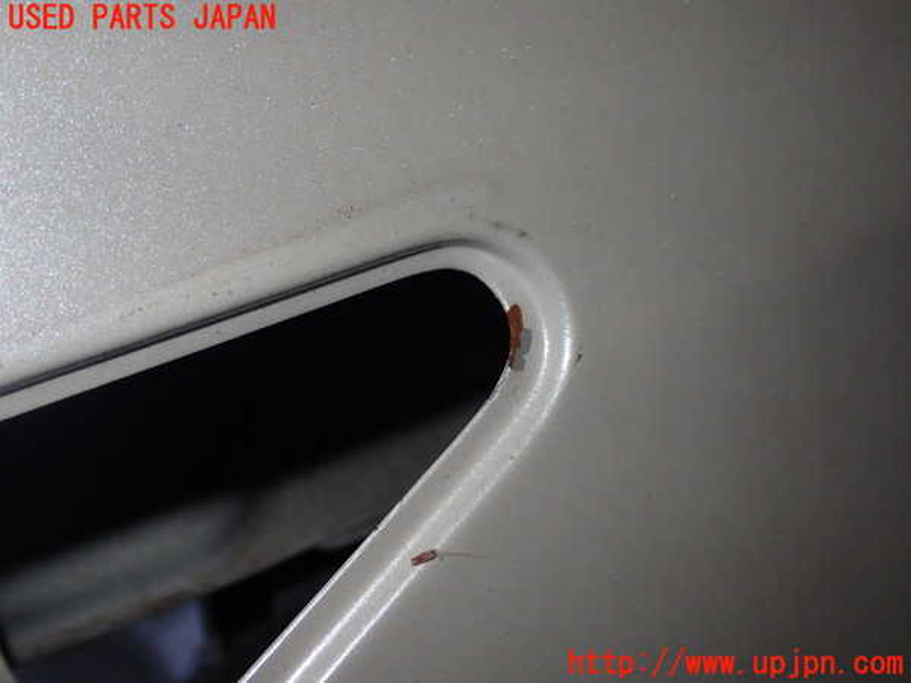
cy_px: 342
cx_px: 456
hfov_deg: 40.4
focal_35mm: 47
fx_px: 1237
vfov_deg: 30.9
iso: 200
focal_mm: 8.4
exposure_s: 1/50
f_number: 9
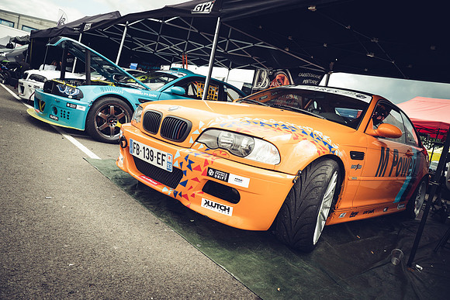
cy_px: 150
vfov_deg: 51.4
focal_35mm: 25
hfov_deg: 71.6
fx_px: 312
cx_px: 225
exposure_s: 1/500
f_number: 4.5
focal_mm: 12
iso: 200
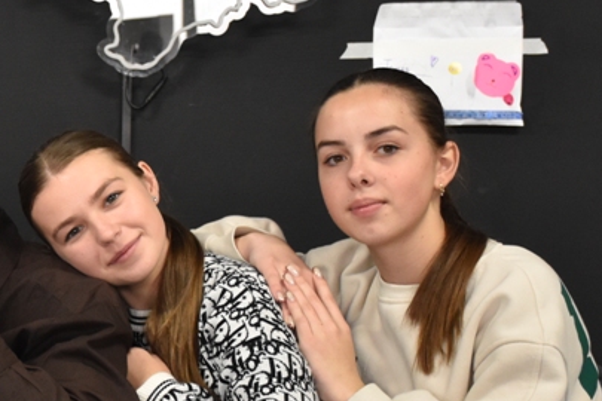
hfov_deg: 15.5
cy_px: 296
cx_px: -65
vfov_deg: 10.6
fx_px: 2157
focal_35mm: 129
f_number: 4.5
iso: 1600
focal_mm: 34
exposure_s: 1/80
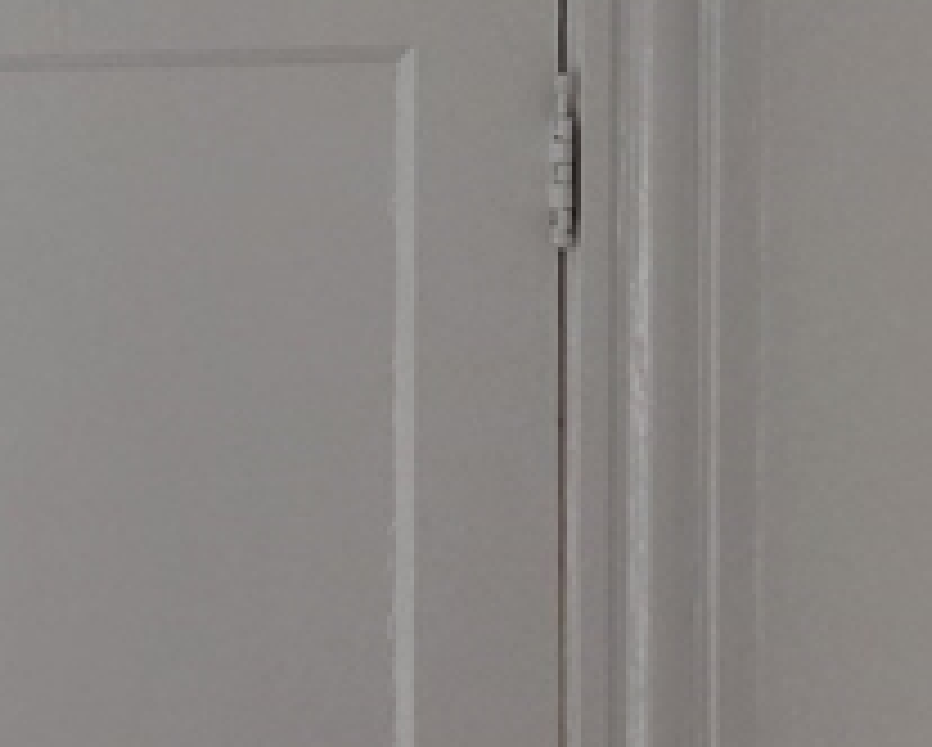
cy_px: 230
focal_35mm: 111
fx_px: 3065
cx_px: -1153
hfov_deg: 13.6
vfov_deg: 13.9
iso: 400
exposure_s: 1/120
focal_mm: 5.4
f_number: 1.8
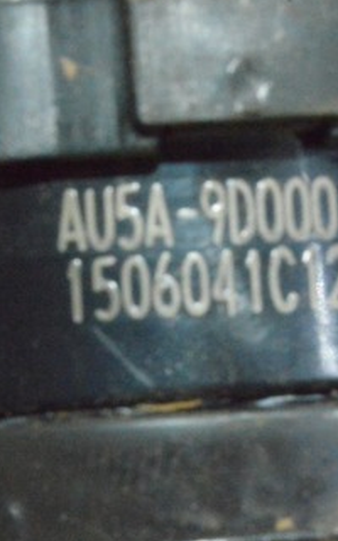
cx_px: 230
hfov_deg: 7.8
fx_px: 2476
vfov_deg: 12.5
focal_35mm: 168
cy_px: 312
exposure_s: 1/50
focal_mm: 55
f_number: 36
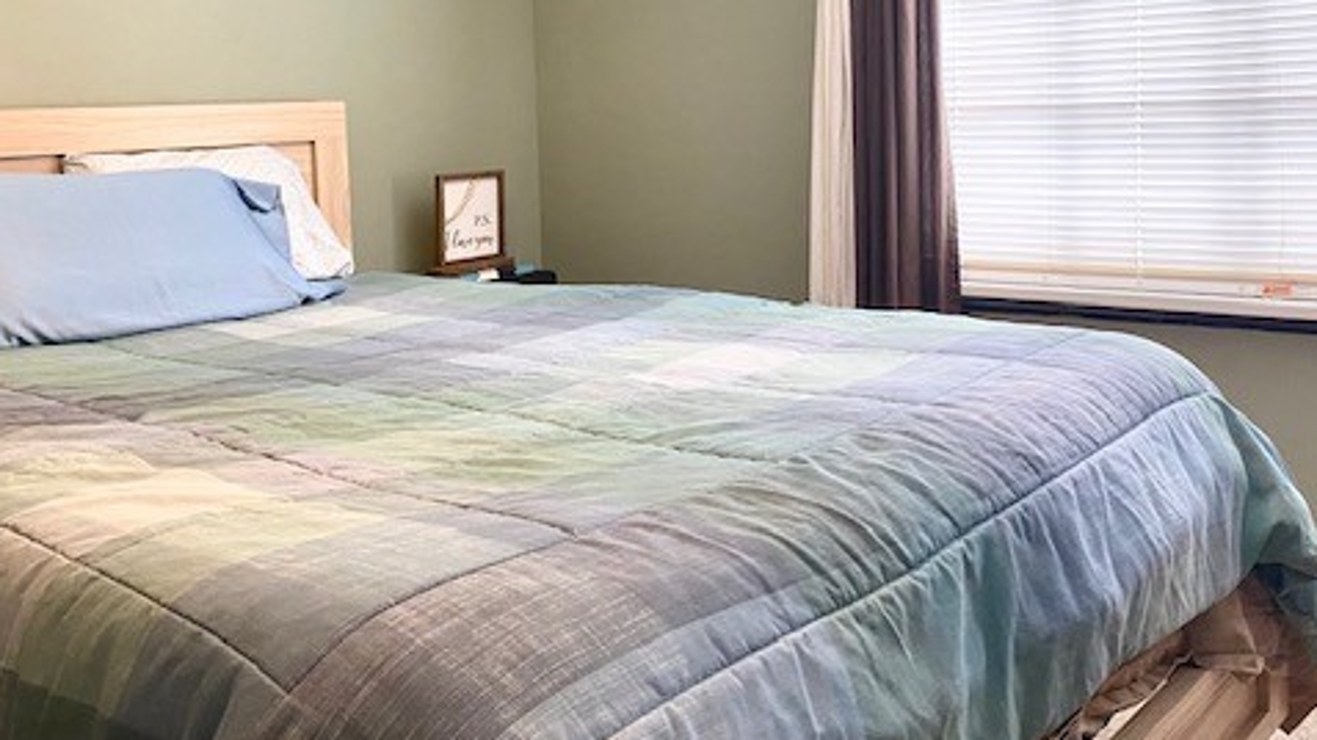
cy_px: 193
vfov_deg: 30.7
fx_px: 1327
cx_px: 594
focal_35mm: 38
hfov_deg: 52.7
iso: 160
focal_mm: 4.25
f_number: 1.8
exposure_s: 1/60
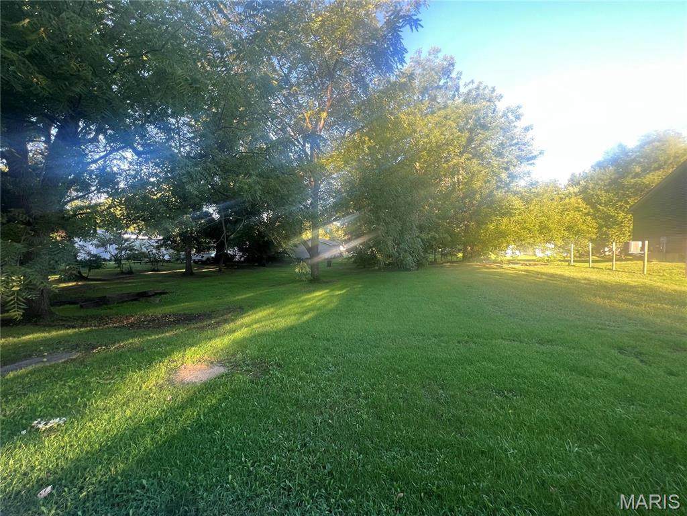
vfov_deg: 89.9
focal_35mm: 13
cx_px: 344
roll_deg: +2.1
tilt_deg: -2.1
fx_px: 258
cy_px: 258
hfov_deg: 106.2
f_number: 1.8
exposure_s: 1/99
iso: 64
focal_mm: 1.57
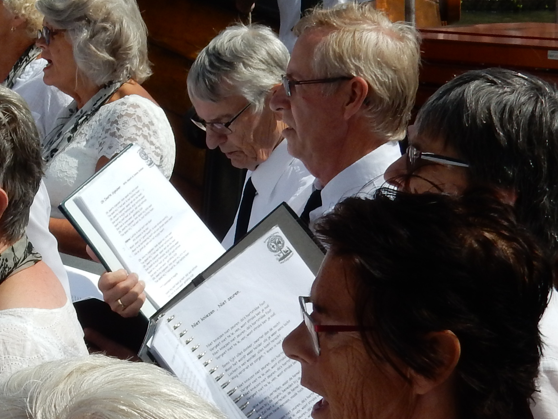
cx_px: -171
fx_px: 2224
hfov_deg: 13.7
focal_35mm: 138
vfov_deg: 10.7
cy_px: 288
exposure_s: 1/2000
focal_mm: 9
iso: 125
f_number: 4.5
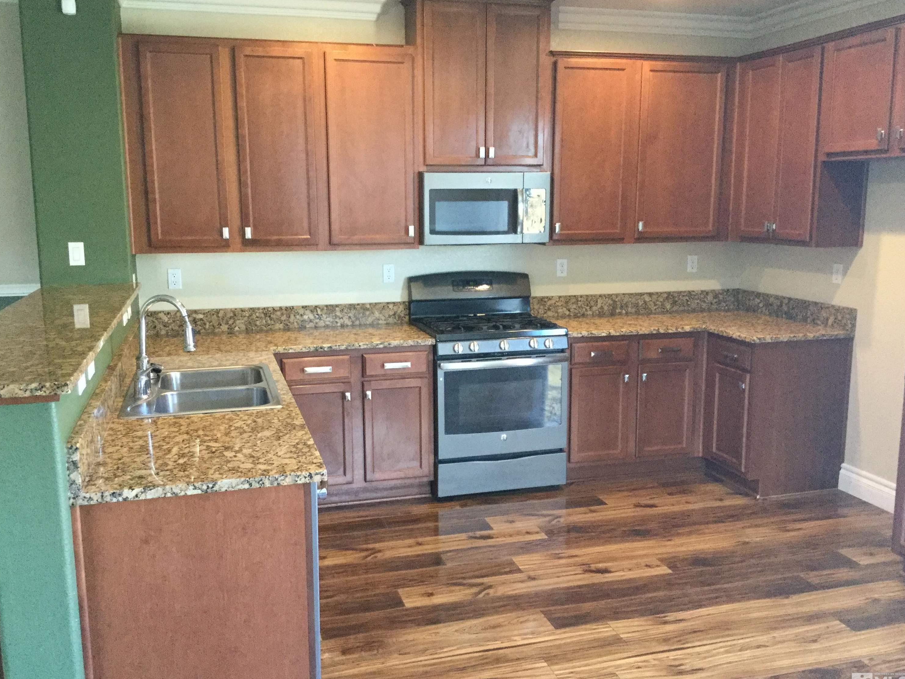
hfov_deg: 56.8
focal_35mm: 32
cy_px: 339
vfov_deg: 44.2
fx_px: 837
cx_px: 444
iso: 200
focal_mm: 3.3
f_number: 2.4
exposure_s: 1/30
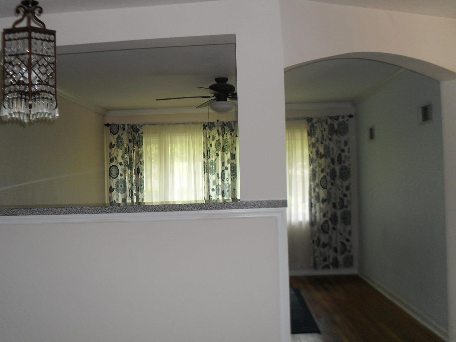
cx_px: 200
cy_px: 170
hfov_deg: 45.7
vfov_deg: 35.1
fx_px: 540
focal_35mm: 41
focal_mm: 6.3
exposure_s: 1/90
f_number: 3.2
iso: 100
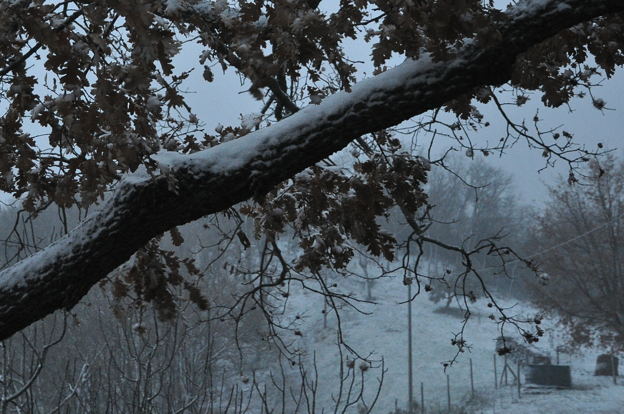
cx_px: 161
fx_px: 1108
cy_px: 81
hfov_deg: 30.9
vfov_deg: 20.9
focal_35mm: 64
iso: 1600
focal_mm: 26
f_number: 4.2
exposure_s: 1/25
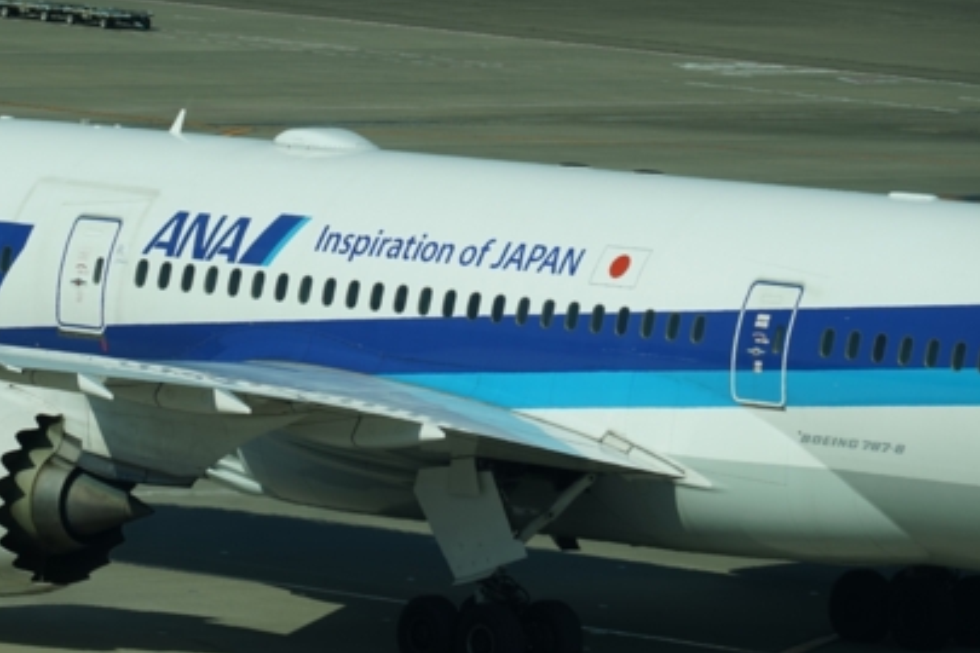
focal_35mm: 474
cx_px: 220
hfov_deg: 4.3
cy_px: 215
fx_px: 12902
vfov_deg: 2.9
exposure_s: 1/320
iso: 100
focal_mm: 240
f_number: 9
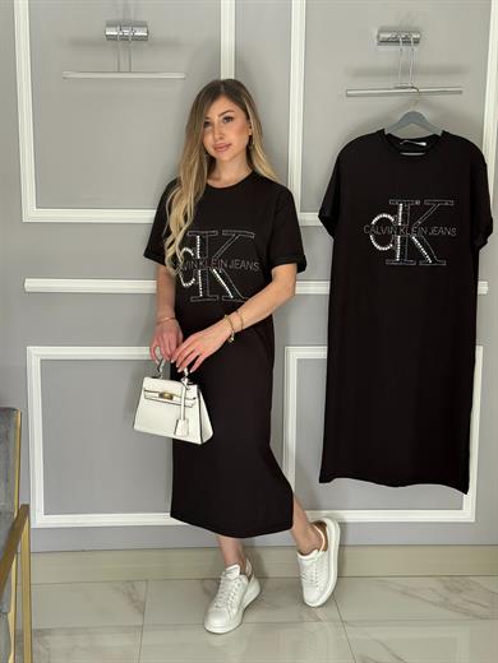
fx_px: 921
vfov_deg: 39.7
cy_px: 332
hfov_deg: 30.3
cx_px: 249
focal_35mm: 48
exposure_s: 1/79
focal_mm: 6.76
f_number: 1.78
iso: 100
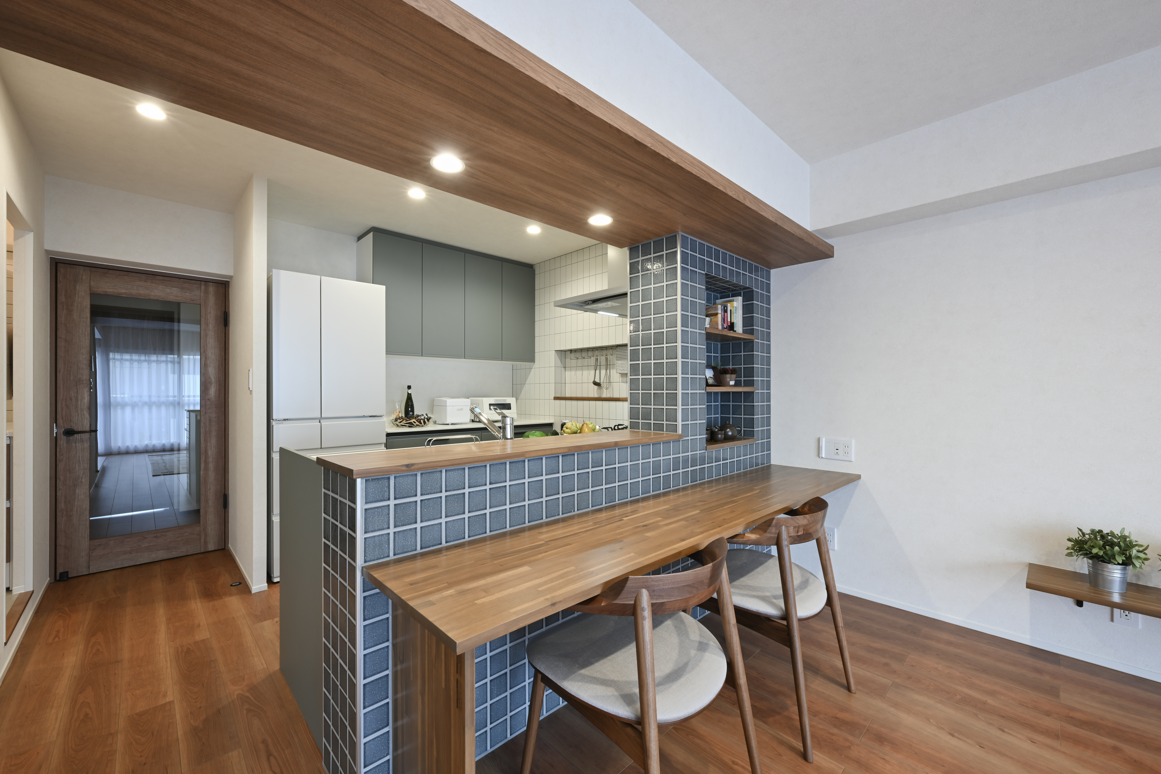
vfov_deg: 81.2
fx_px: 451
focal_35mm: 14
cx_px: 580
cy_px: 387
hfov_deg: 104.3
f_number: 16
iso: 100
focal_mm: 14
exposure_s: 1.3
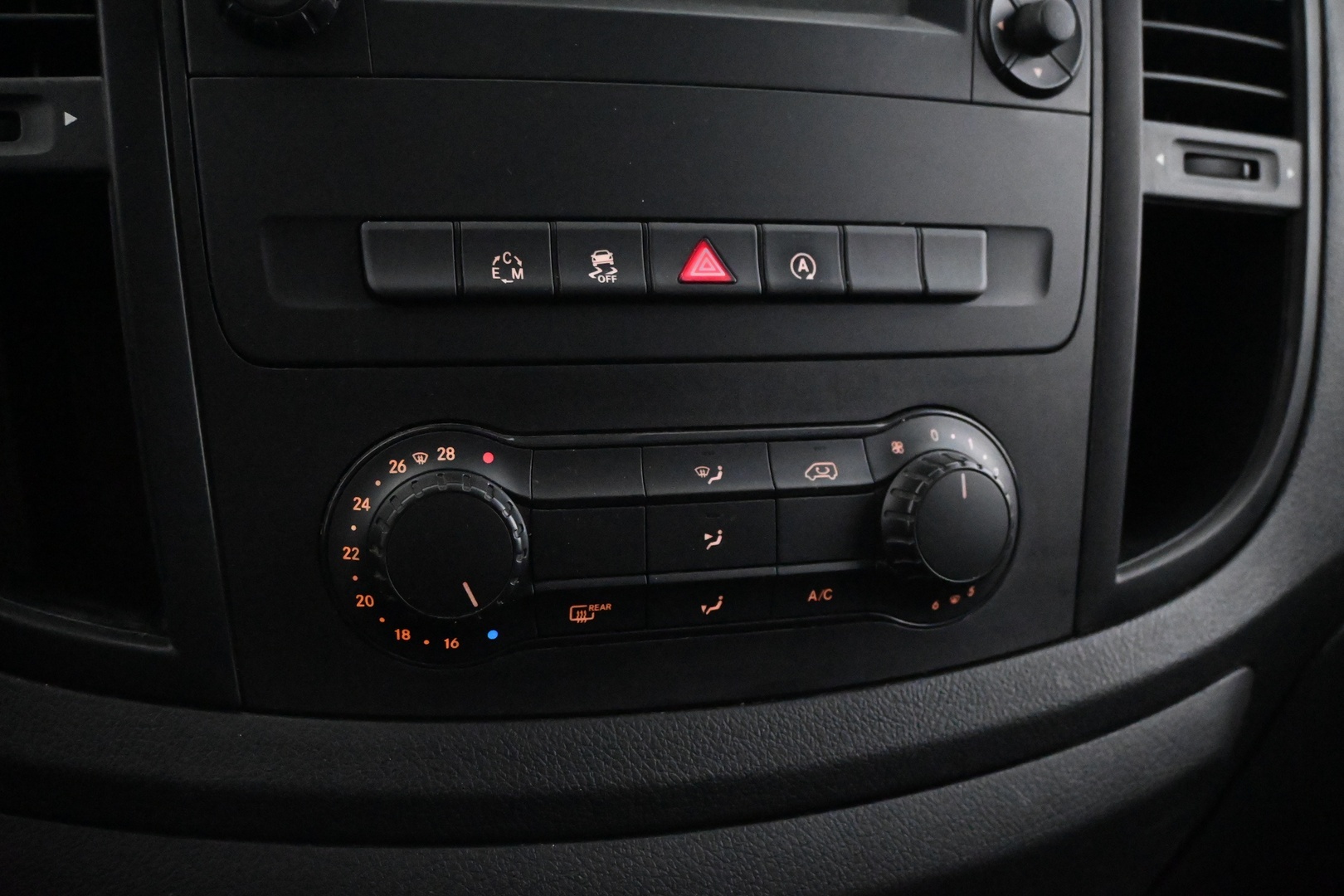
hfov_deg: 56.1
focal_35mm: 34
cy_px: 448
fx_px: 1260
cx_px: 672
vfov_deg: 39.1
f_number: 4
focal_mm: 22.5
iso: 14400
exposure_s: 1/40
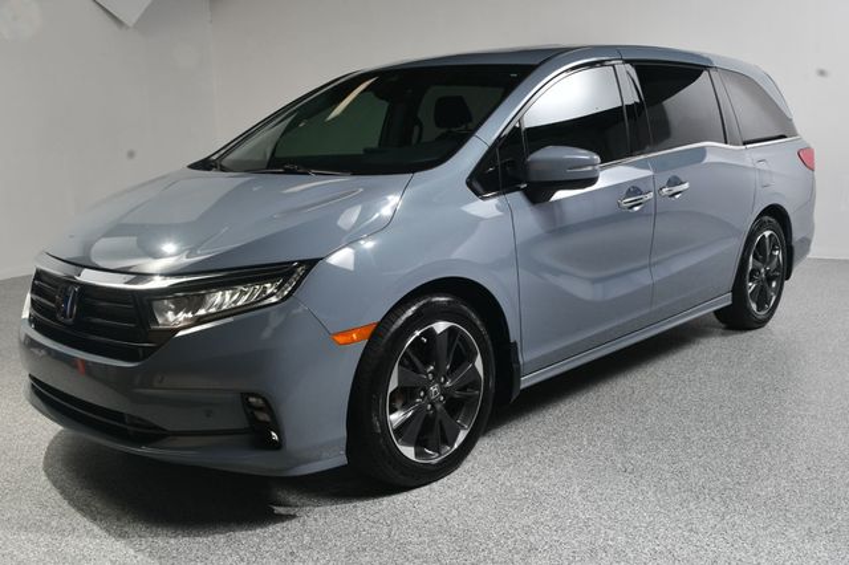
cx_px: 424
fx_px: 801
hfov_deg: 55.8
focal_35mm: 34
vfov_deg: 38.8
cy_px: 282
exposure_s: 1/160
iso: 100
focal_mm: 23
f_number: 13
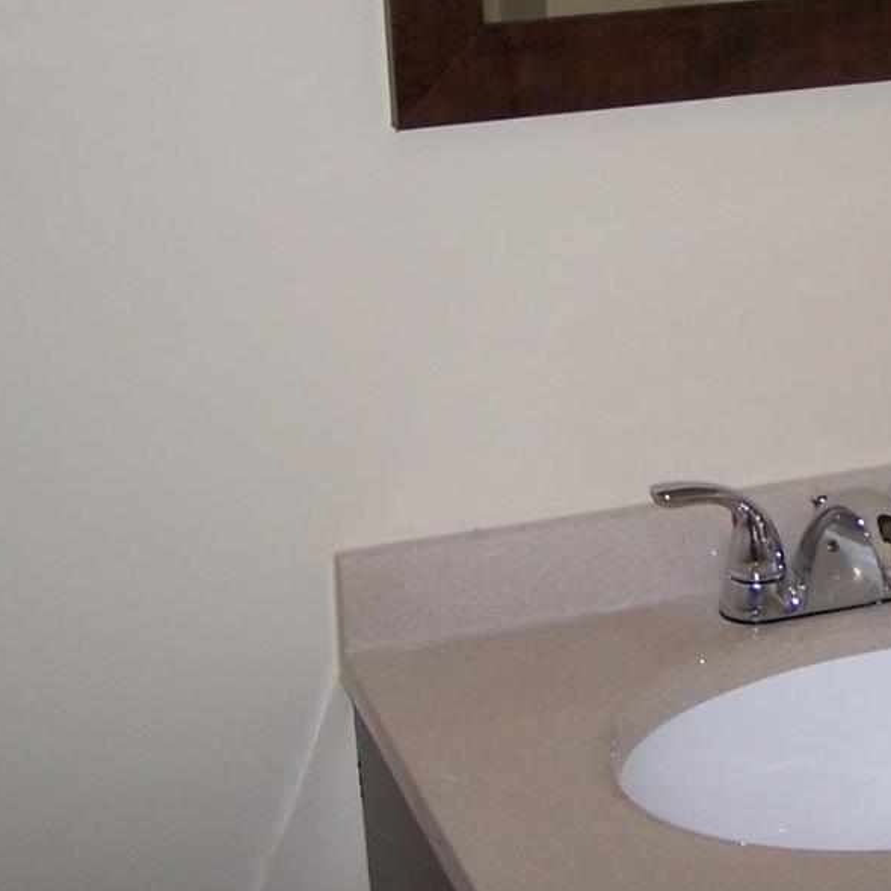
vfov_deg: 20.9
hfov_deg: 20.0
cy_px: 199
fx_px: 2388
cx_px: 1033
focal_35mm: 82
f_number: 2.8
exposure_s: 1/60
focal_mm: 6.3
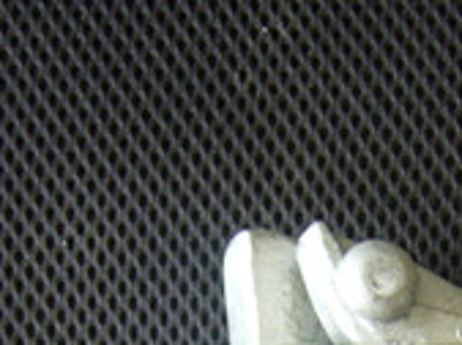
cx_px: 279
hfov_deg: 17.3
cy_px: 542
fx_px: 1518
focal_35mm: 114
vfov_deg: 12.2
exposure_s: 1/30
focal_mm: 5.8
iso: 100
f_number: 2.8
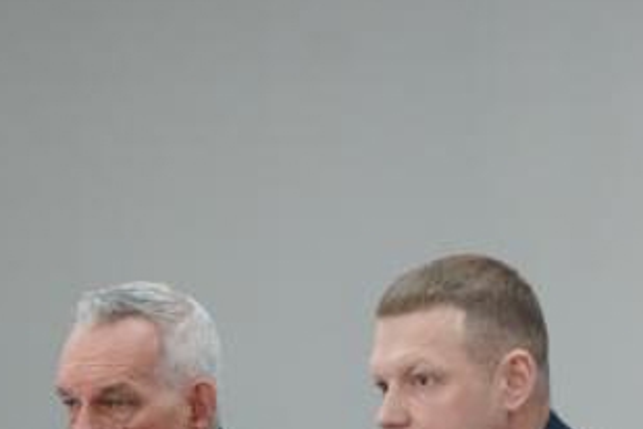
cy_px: 385
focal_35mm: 306
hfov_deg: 6.7
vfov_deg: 4.5
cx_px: 40
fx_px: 5465
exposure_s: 1/160
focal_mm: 84
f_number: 5.6
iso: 2500
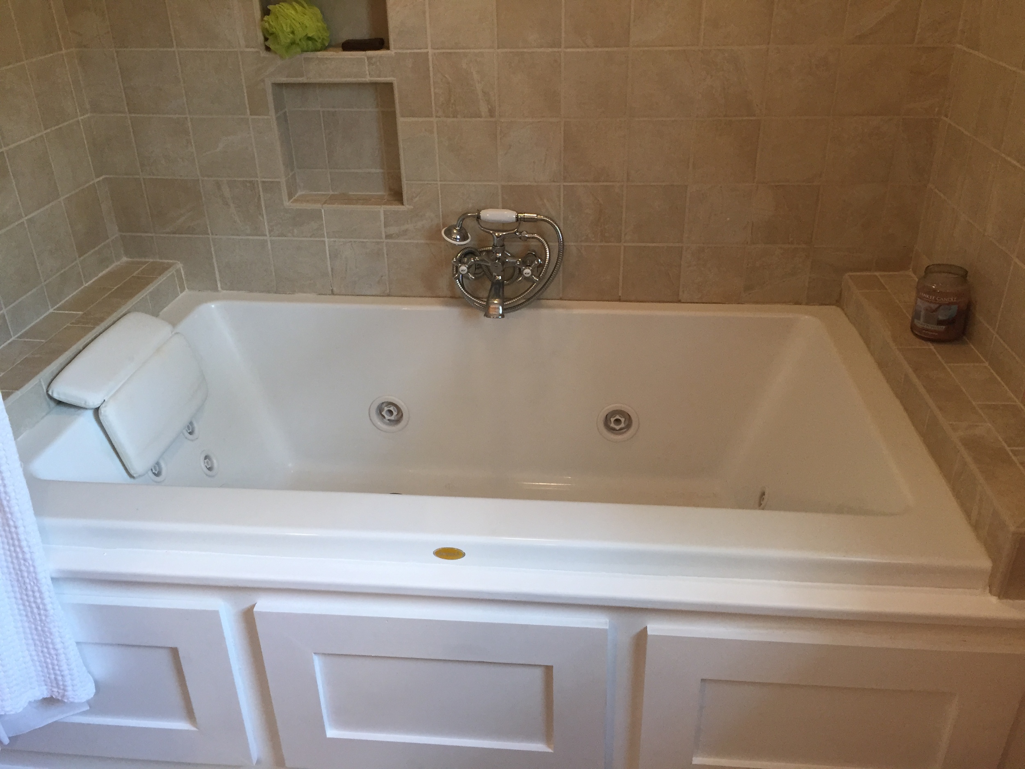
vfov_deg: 48.2
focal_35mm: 29
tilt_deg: -29.0
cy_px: 384
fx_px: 859
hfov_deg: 61.7
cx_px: 512
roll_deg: +0.7
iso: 50
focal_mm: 4.15
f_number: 2.2
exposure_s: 1/30
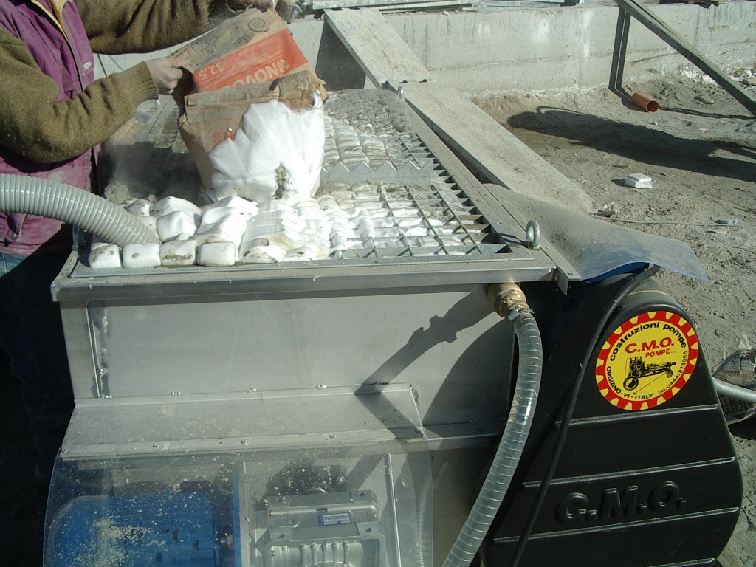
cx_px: 378
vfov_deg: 37.7
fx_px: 830
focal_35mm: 38
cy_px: 284
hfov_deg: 49.0
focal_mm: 5.8
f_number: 4.8
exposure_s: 1/640
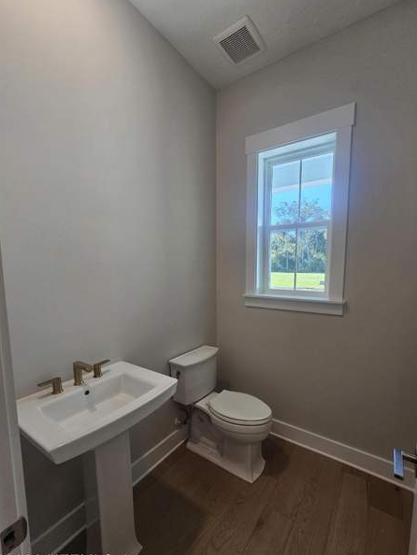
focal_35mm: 14
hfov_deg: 85.7
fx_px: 225
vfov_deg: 102.0
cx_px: 215
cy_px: 290
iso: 100
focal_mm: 2.2
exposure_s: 1/120
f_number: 2.2
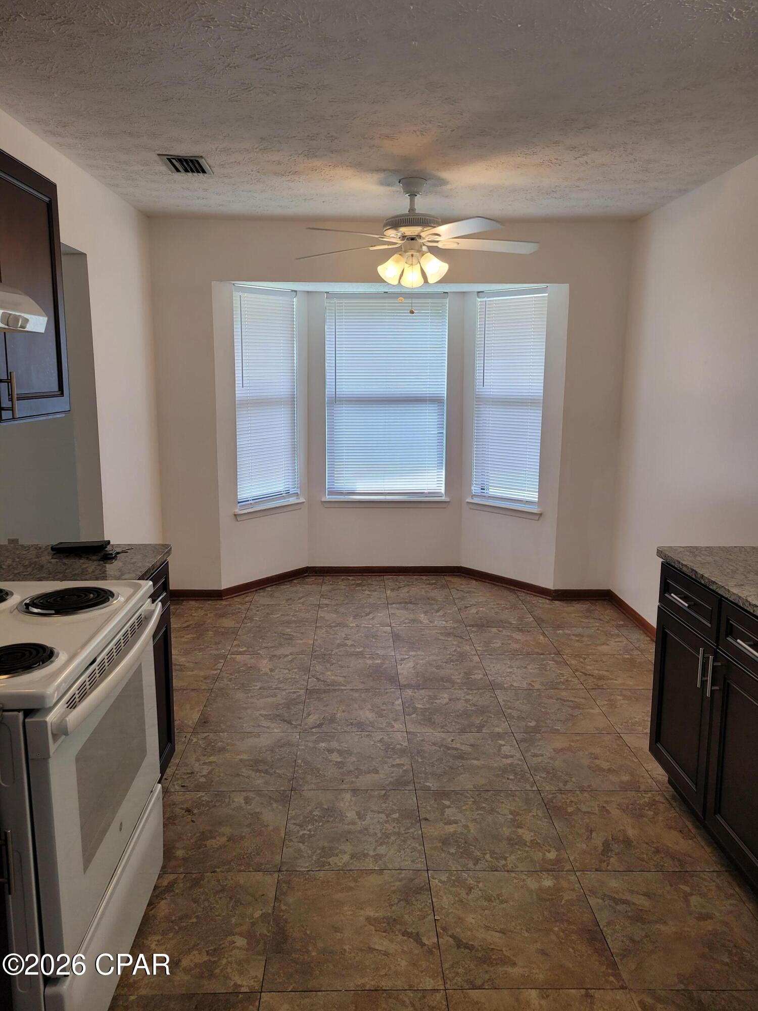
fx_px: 759
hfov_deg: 53.1
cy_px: 506
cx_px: 379
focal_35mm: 26
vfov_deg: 67.3
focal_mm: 5.4
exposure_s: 1/120
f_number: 1.8
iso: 64
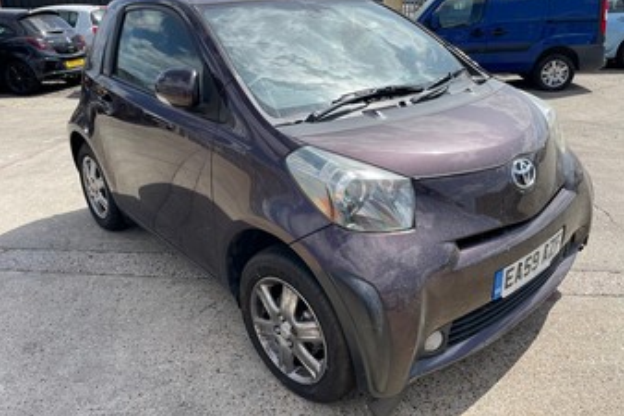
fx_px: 485
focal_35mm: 28
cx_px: 319
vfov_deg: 46.3
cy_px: 189
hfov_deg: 65.5
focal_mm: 4.2
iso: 32
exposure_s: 1/2747
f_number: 1.6
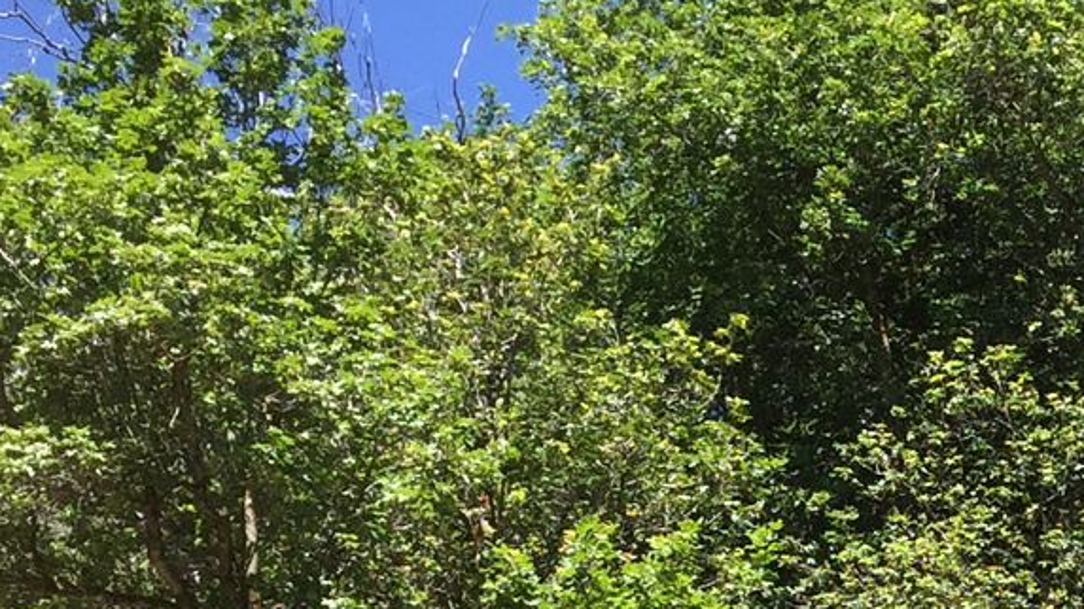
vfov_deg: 10.1
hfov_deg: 17.8
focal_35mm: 113
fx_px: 3247
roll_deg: +4.9
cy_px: 1146
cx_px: 1389
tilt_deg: +15.9
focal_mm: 4.15
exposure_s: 1/719
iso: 32
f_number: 2.2
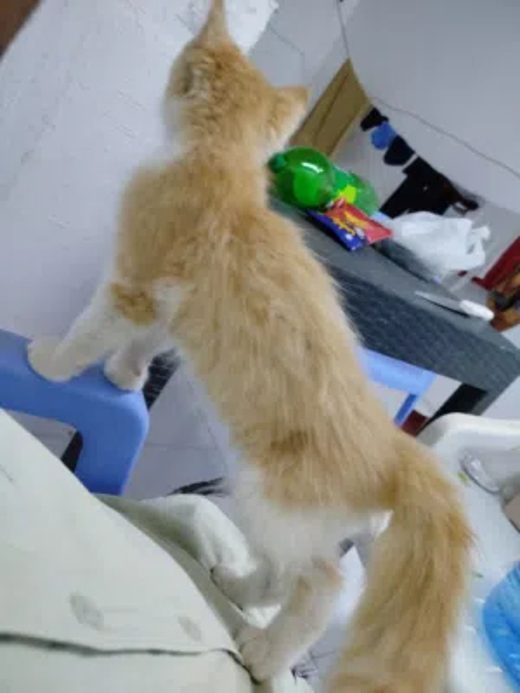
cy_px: 346
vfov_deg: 71.6
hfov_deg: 56.8
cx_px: 260
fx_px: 481
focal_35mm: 24
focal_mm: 5.31
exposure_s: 1/17
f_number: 1.7
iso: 640
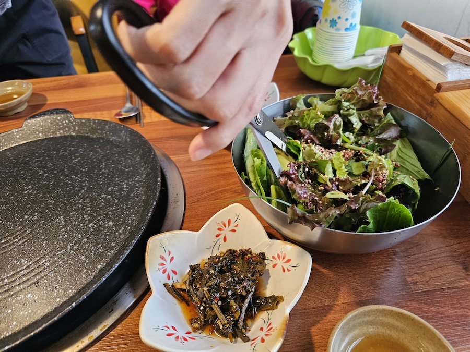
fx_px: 312
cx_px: 235
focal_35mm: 23
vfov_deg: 58.9
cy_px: 176
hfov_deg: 73.9
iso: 1000
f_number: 1.7
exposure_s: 1/120
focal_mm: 6.3
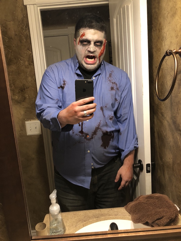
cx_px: 90
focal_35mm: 28
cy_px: 120
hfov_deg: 49.7
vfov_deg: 63.4
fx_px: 195
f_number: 1.8
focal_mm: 3.99
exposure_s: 1/15
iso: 80
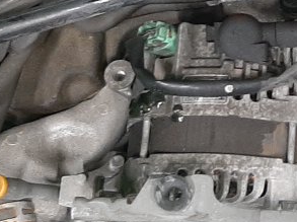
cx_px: 366
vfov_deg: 11.4
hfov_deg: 14.9
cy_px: -22
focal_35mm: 128
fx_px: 1097
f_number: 1.7
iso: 166
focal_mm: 3.93
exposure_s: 1/50
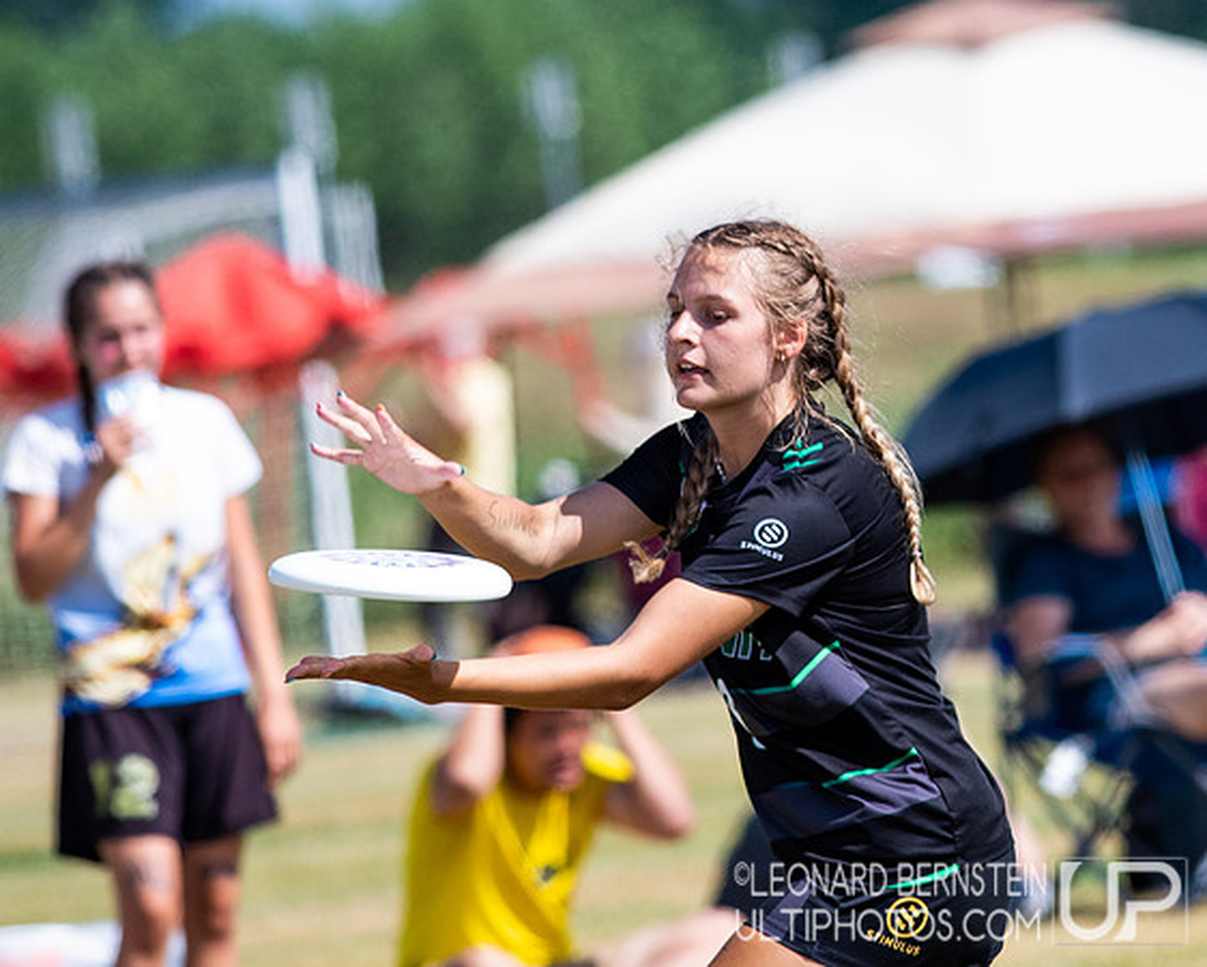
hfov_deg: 2.4
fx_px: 28365
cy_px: 210
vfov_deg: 2.0
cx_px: 974
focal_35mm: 794
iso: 400
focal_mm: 300
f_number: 5.6
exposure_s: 1/2000
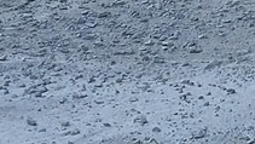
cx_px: 427
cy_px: -266
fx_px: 1678
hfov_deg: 8.4
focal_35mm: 248
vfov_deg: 4.7
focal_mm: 4.6
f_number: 1.8
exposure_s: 1/321
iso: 20
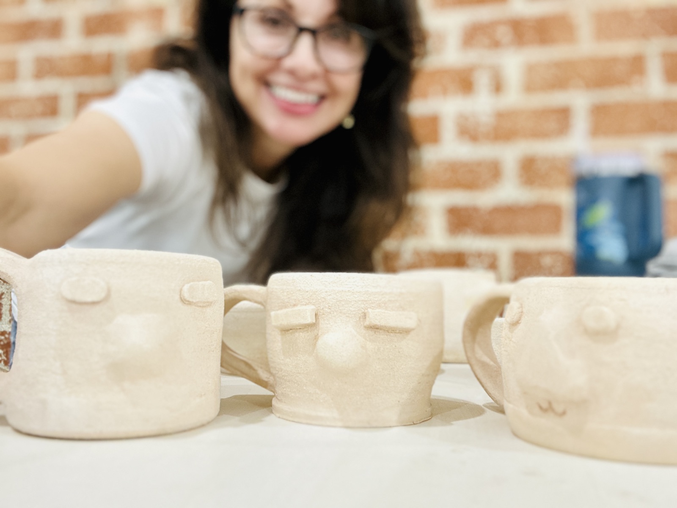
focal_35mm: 30
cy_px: 254
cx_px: 338
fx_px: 587
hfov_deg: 60.0
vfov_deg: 46.8
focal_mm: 2.69
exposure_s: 1/60
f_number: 1.9
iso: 160
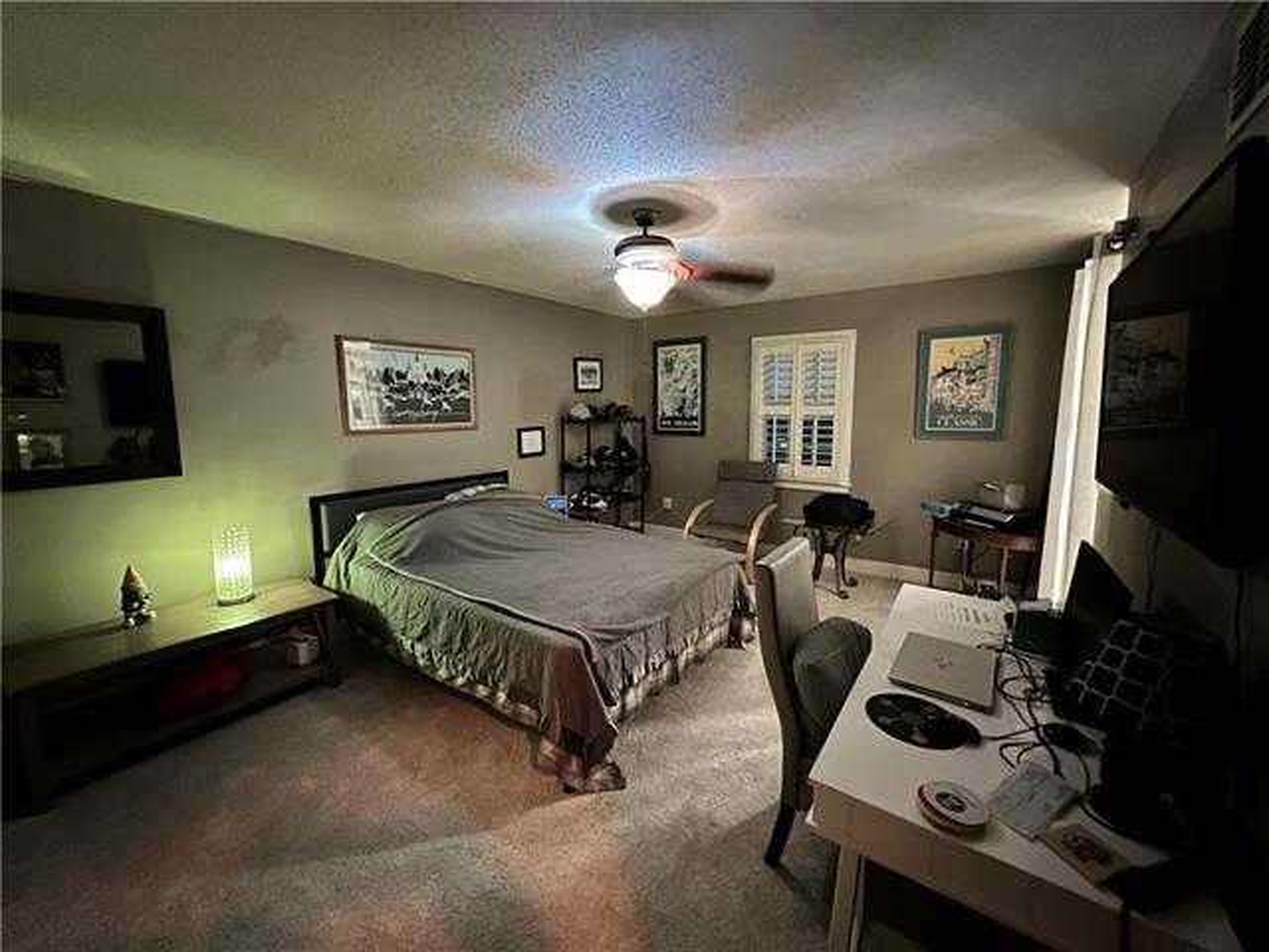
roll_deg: -0.1
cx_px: 634
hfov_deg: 106.2
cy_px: 476
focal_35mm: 13
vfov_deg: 89.9
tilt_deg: -8.0
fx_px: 477
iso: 500
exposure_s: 1/12
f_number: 1.8
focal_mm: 1.57
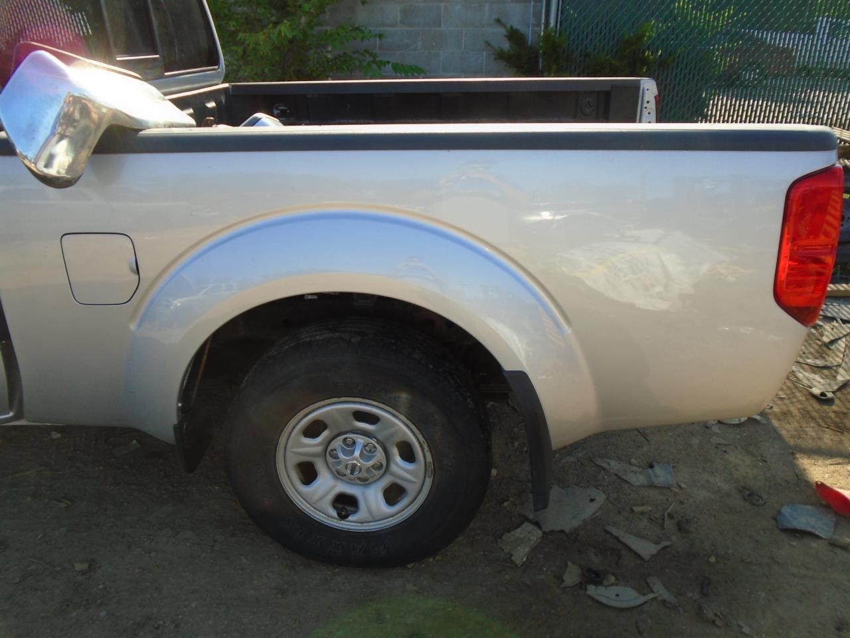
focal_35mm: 26
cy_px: 319
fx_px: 638
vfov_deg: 53.1
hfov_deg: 67.3
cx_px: 425
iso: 100
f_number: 3.2
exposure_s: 1/400
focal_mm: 4.6
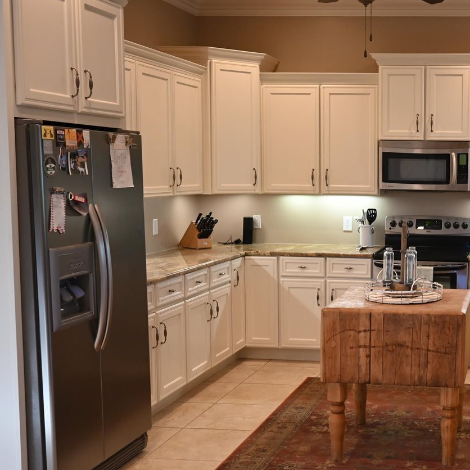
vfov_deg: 34.0
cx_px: 457
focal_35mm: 50
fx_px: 768
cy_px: 247
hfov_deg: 31.7
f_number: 4
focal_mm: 24
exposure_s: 1/125
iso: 1600
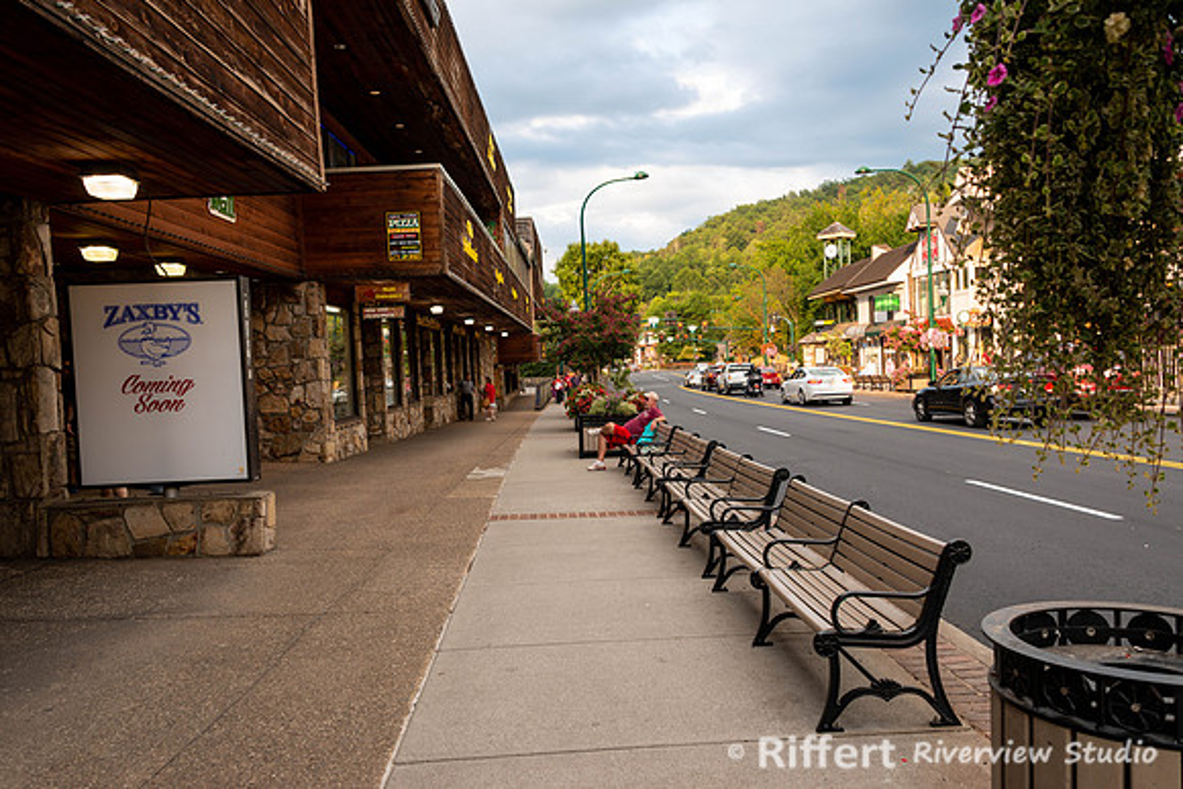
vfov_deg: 46.4
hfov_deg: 65.5
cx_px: 592
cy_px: 394
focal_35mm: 28
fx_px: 920
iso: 100
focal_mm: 28
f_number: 7.1
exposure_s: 1/40
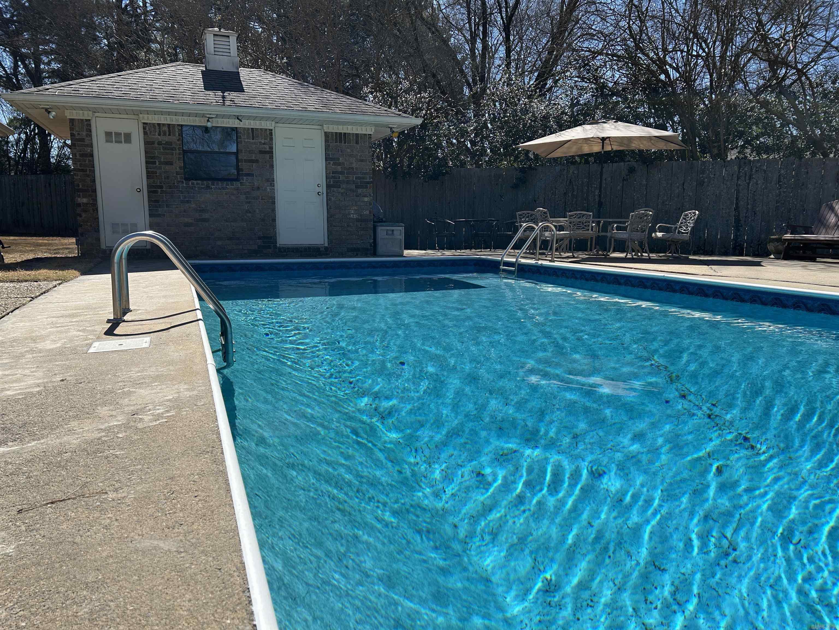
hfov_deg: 67.3
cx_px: 420
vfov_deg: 53.1
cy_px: 315
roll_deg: -0.4
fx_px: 630
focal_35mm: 26
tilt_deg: -8.8
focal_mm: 5.7
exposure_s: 1/4630
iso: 50
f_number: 1.5
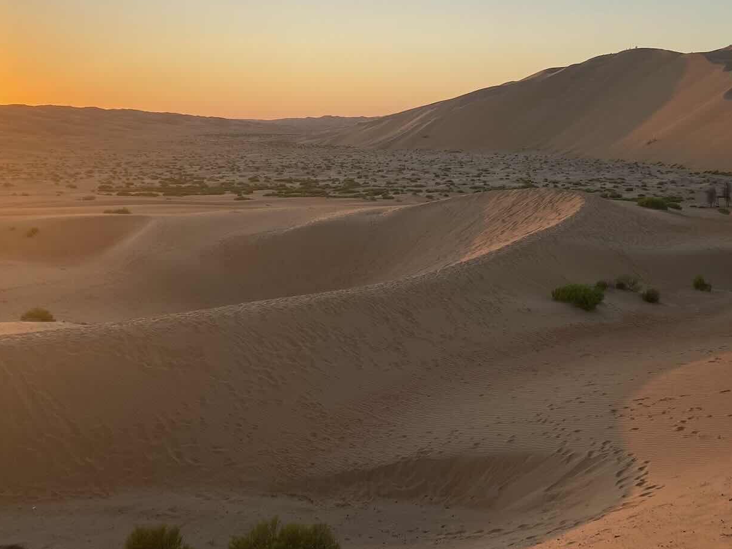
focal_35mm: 41
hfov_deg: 45.8
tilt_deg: -1.4
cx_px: 373
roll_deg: +0.0
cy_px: 149
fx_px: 867
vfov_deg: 34.5
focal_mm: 4.25
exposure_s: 1/1147
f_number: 1.8
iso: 32
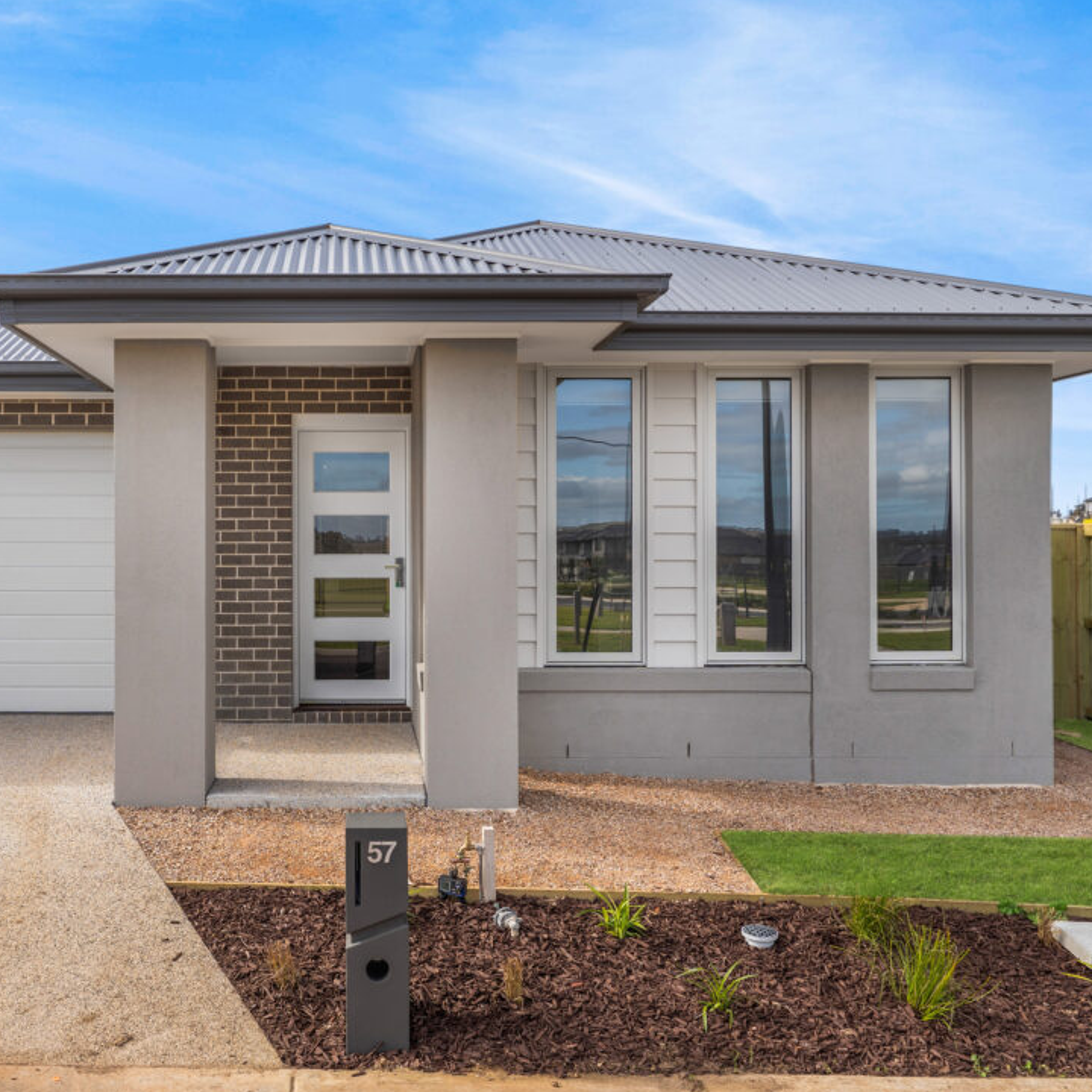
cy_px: 604
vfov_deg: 48.4
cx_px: 382
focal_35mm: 34
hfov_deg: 47.8
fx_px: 1213
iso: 200
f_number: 5.6
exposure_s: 1/640
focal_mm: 24
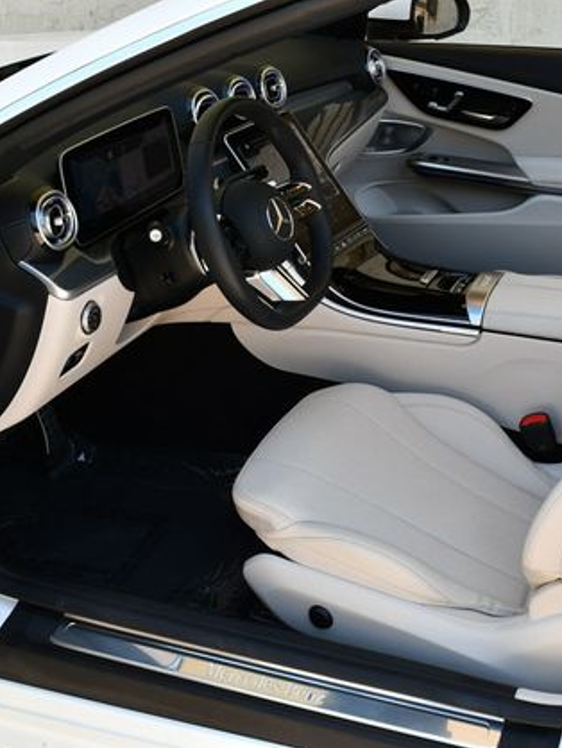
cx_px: 426
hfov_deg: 27.2
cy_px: 369
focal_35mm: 53
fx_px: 1146
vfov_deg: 36.2
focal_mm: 18
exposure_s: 1/250
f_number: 5.6
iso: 250
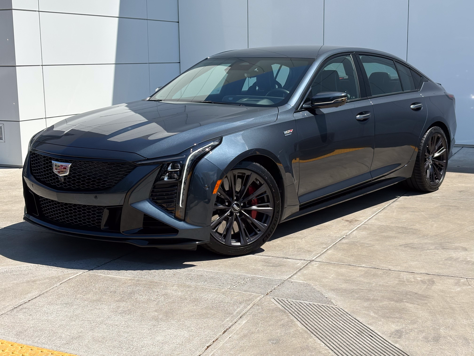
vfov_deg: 28.0
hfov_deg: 36.8
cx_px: 237
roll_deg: +0.2
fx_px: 712
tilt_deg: -8.6
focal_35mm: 52
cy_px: 178
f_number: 1.6
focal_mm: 5.96
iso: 50
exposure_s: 1/4065
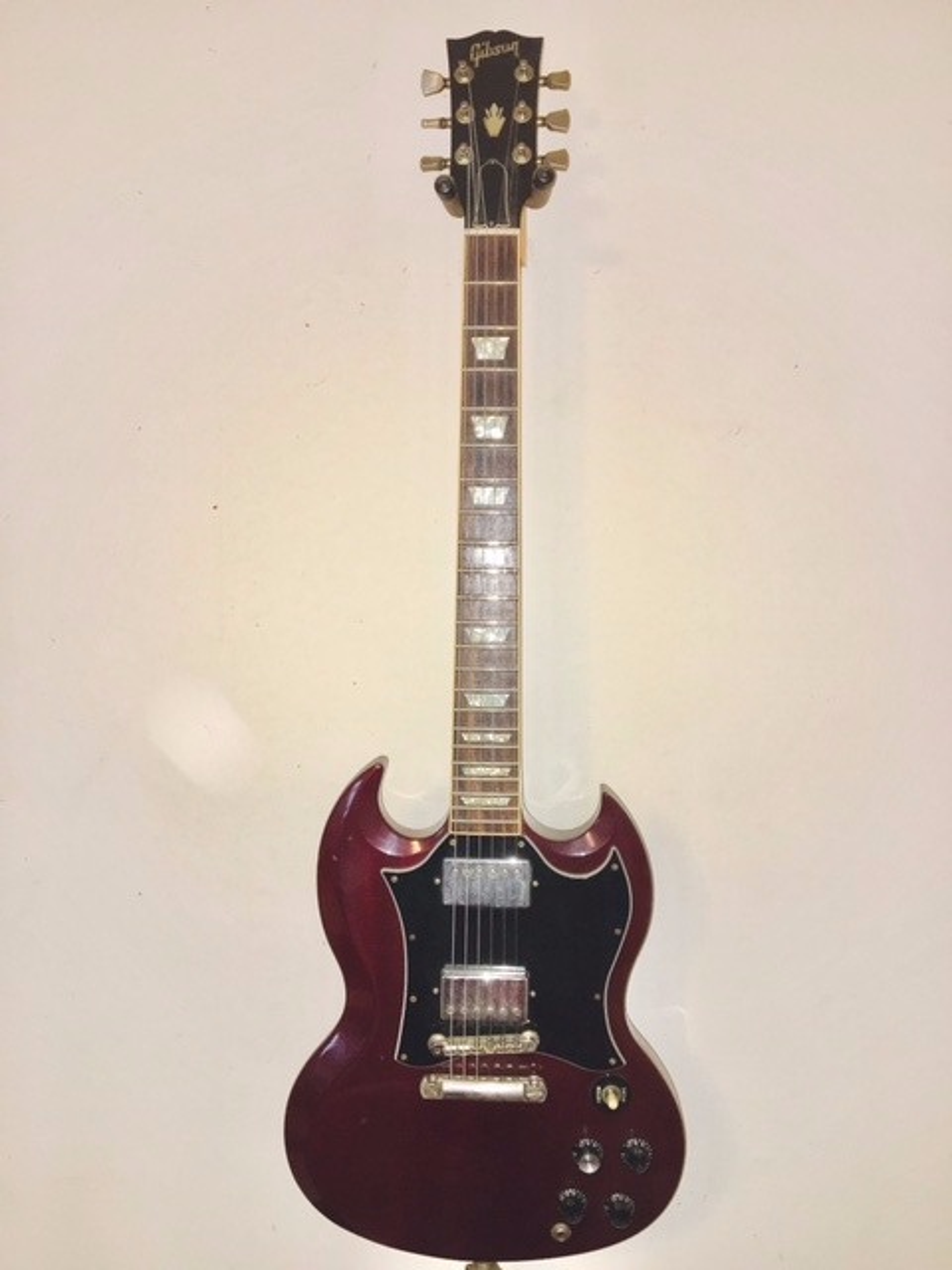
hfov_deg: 48.2
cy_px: 635
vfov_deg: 61.7
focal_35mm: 29
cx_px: 476
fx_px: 1063
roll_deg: -0.9
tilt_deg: -5.3
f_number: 2.2
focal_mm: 4.15
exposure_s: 1/20
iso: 40
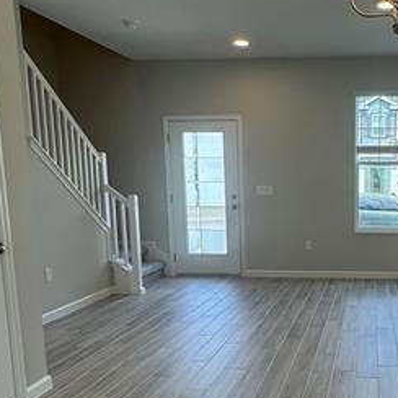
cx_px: 329
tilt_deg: -9.3
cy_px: 264
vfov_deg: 42.3
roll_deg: +0.9
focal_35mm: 39
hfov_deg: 40.7
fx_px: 507
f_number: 2.2
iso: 50
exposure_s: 1/120
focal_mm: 2.22
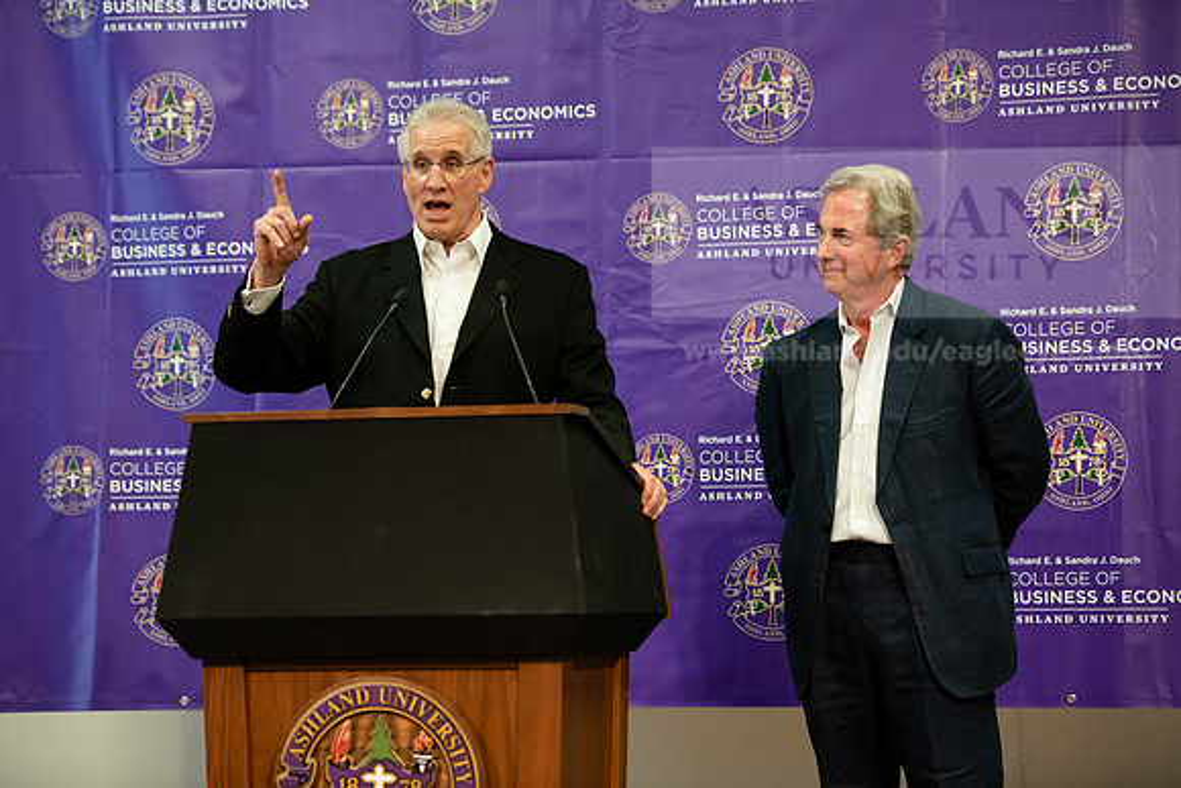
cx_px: 590
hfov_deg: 17.6
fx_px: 3806
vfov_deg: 11.8
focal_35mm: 116
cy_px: 394
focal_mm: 116
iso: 2000
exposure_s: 1/200
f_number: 3.2
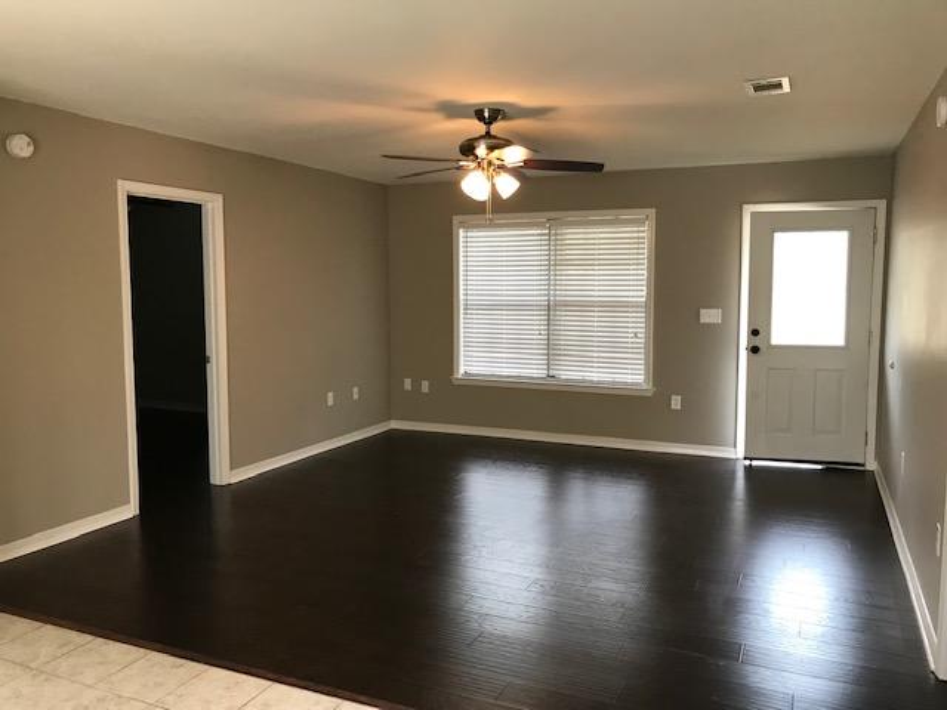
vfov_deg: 49.7
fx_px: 766
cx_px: 474
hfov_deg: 63.4
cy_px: 355
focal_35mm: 28
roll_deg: +0.1
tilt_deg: -4.7
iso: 40
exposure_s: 1/30
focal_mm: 3.99
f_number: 1.8
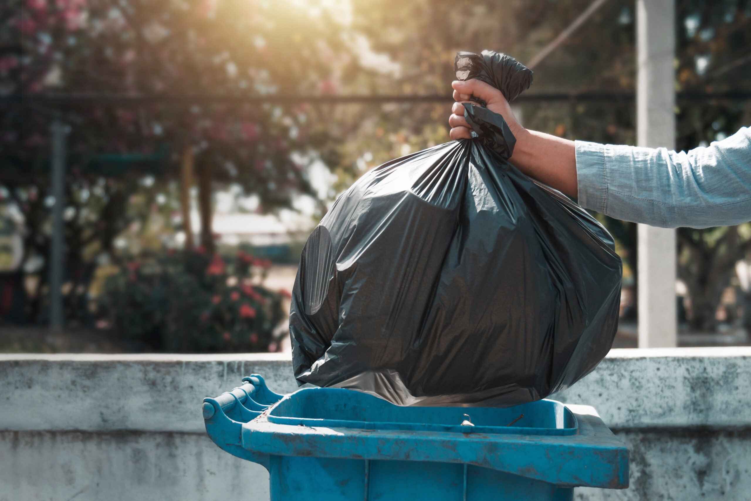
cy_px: 250
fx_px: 1095
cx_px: 376
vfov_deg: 25.8
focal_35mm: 52
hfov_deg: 37.8
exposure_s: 1/2500
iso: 250
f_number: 2.8
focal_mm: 35
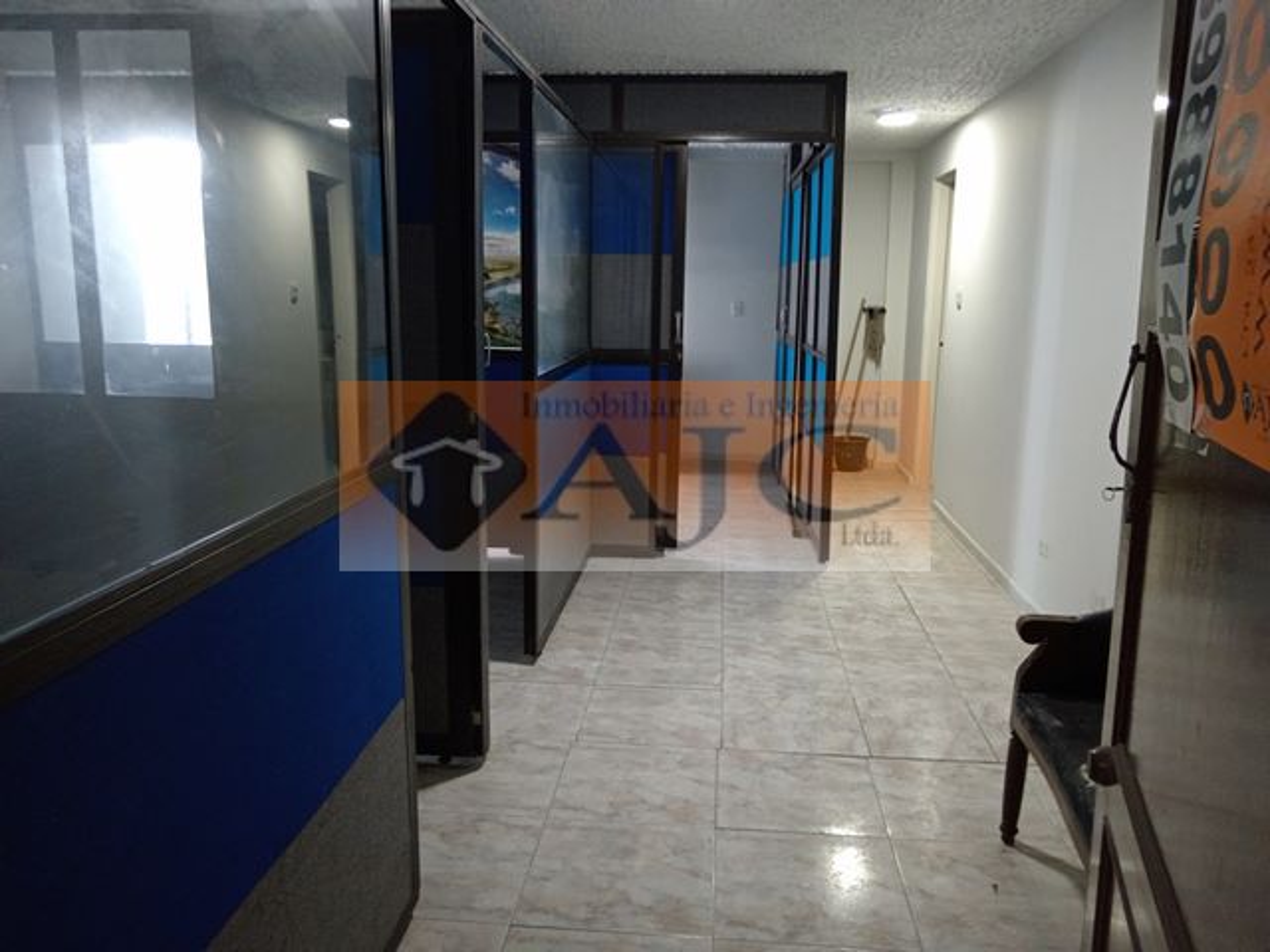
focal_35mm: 27
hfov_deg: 65.3
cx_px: 635
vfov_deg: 51.4
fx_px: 991
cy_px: 476
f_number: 1.9
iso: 1000
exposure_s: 1/30
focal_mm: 4.95
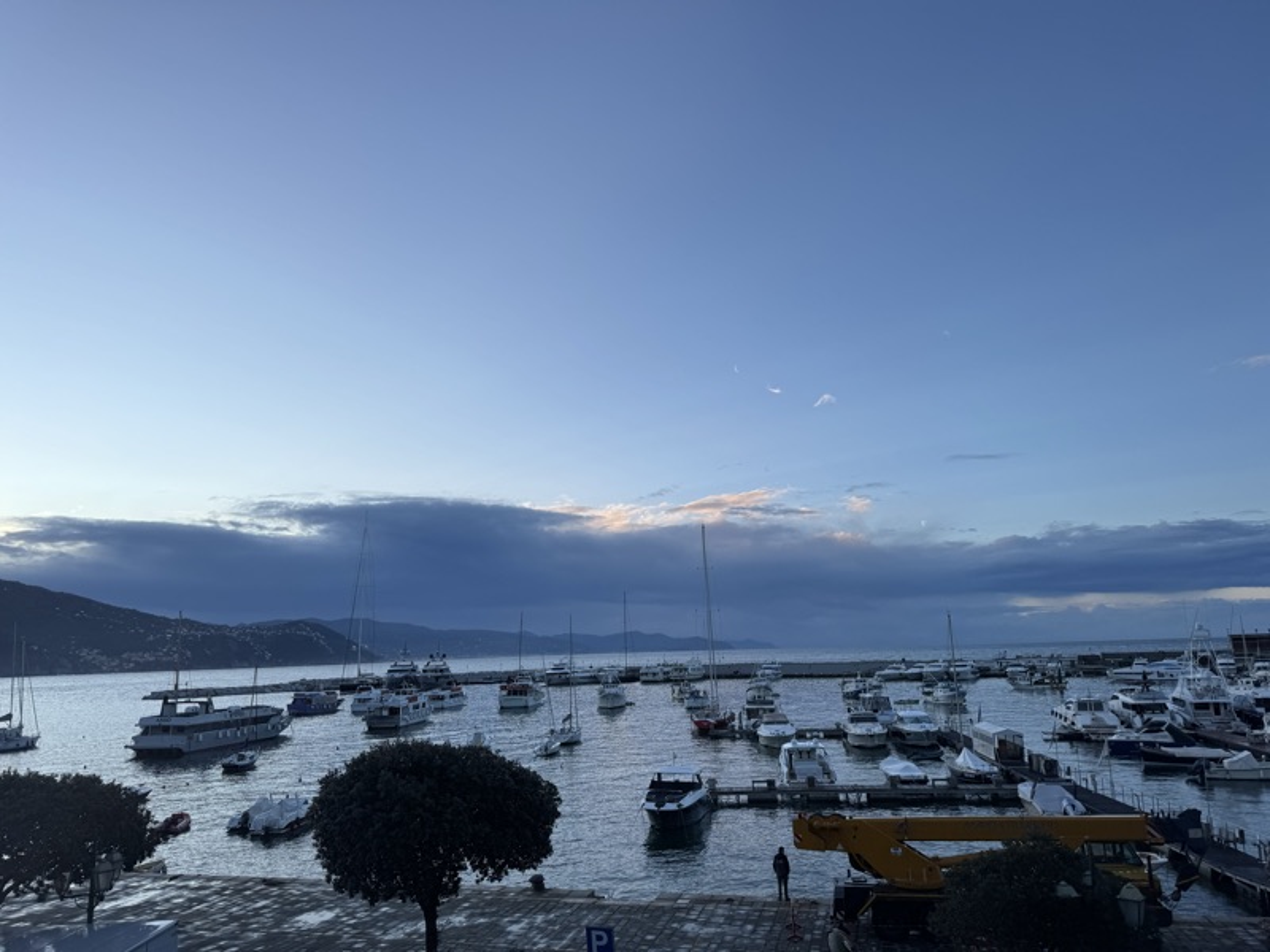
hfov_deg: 71.6
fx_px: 881
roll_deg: -0.3
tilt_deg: +12.9
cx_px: 635
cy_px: 476
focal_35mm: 24
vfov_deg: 56.8
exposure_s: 1/1042
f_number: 1.78
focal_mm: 6.76
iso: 80
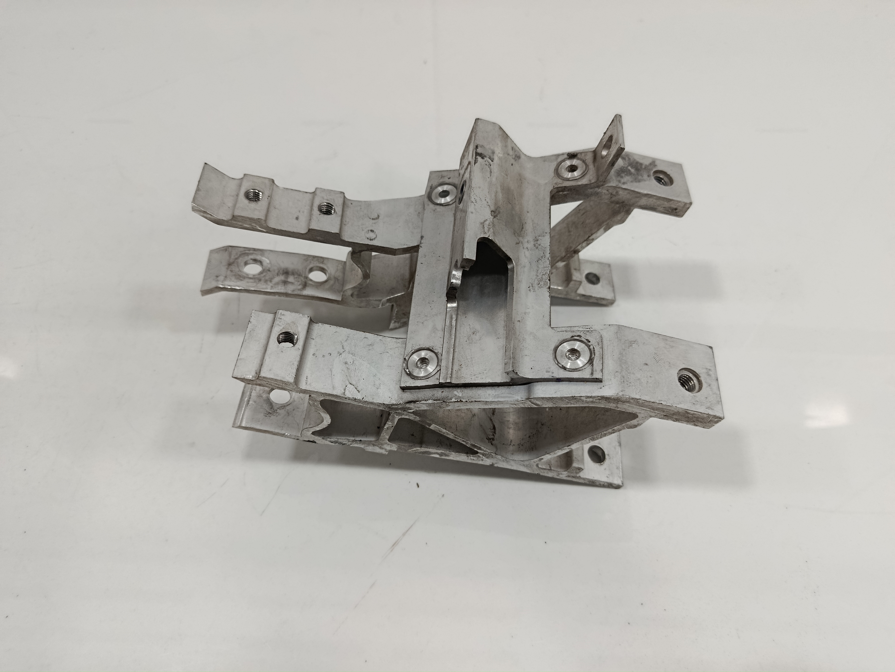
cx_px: 448
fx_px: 621
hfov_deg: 71.6
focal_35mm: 24
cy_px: 336
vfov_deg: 56.8
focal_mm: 5.24
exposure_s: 1/100
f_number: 1.7
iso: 783
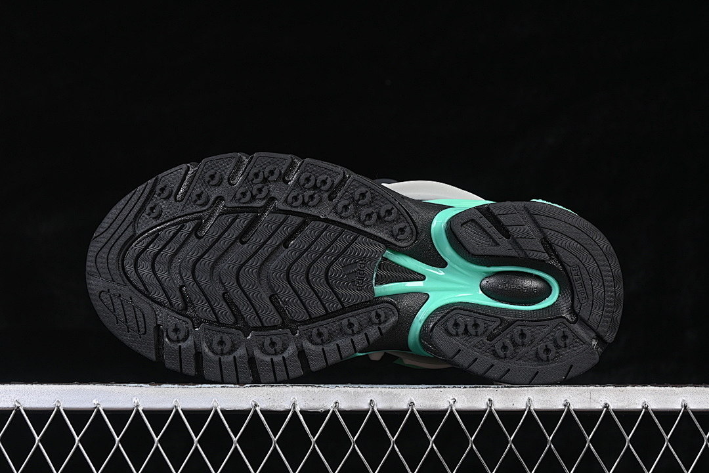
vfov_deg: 18.2
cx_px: 354
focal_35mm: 75
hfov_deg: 27.0
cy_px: 236
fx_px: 1477
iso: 160
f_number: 6.3
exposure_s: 1/60
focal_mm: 50
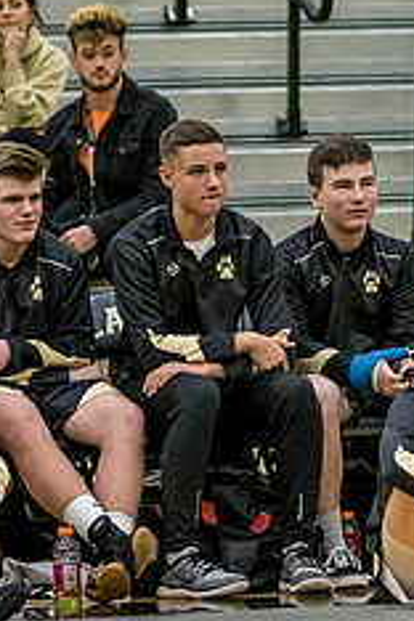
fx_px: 6658
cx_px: 207
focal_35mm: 386
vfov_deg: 5.3
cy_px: 285
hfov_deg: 3.6
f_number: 1.8
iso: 5000
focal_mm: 75
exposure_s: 1/1000
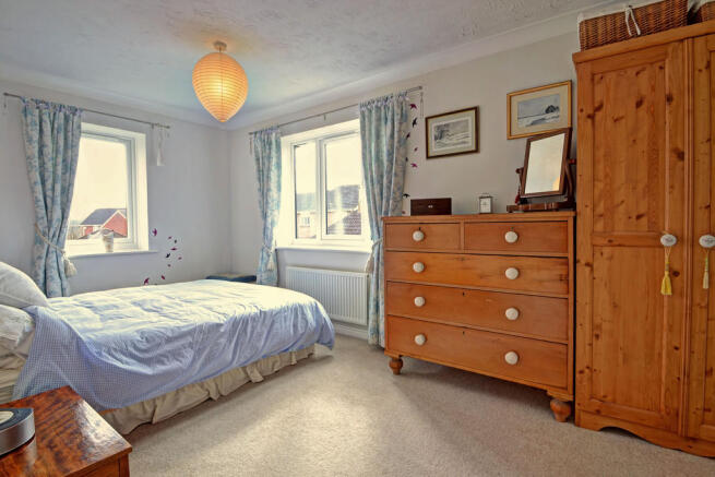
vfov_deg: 72.1
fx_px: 328
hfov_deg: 95.0
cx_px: 358
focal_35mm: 16
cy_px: 238
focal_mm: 11
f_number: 9
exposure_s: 1/15
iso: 200
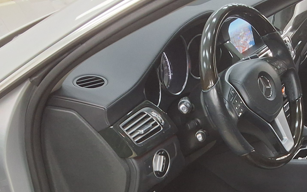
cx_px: 206
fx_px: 569
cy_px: 236
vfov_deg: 18.1
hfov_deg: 30.0
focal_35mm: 68
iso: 160
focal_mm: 2.91
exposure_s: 1/40
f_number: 1.9
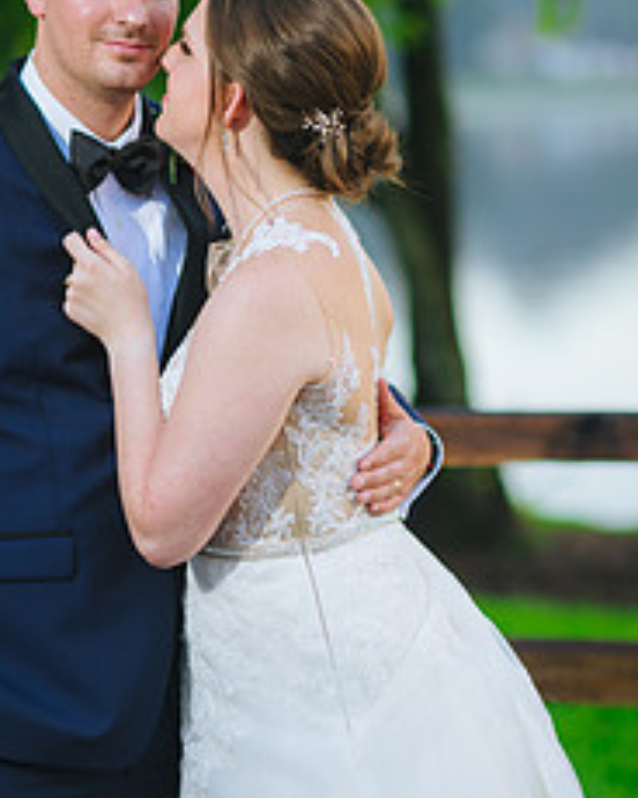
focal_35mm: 156
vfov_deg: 12.4
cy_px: 489
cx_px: 205
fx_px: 3682
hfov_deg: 9.9
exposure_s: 1/250
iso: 100
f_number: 2
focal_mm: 85
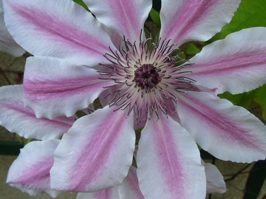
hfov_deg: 39.6
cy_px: 79
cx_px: 150
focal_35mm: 48
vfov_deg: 30.2
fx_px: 369
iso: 50
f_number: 3.5
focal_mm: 6.3
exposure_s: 1/63
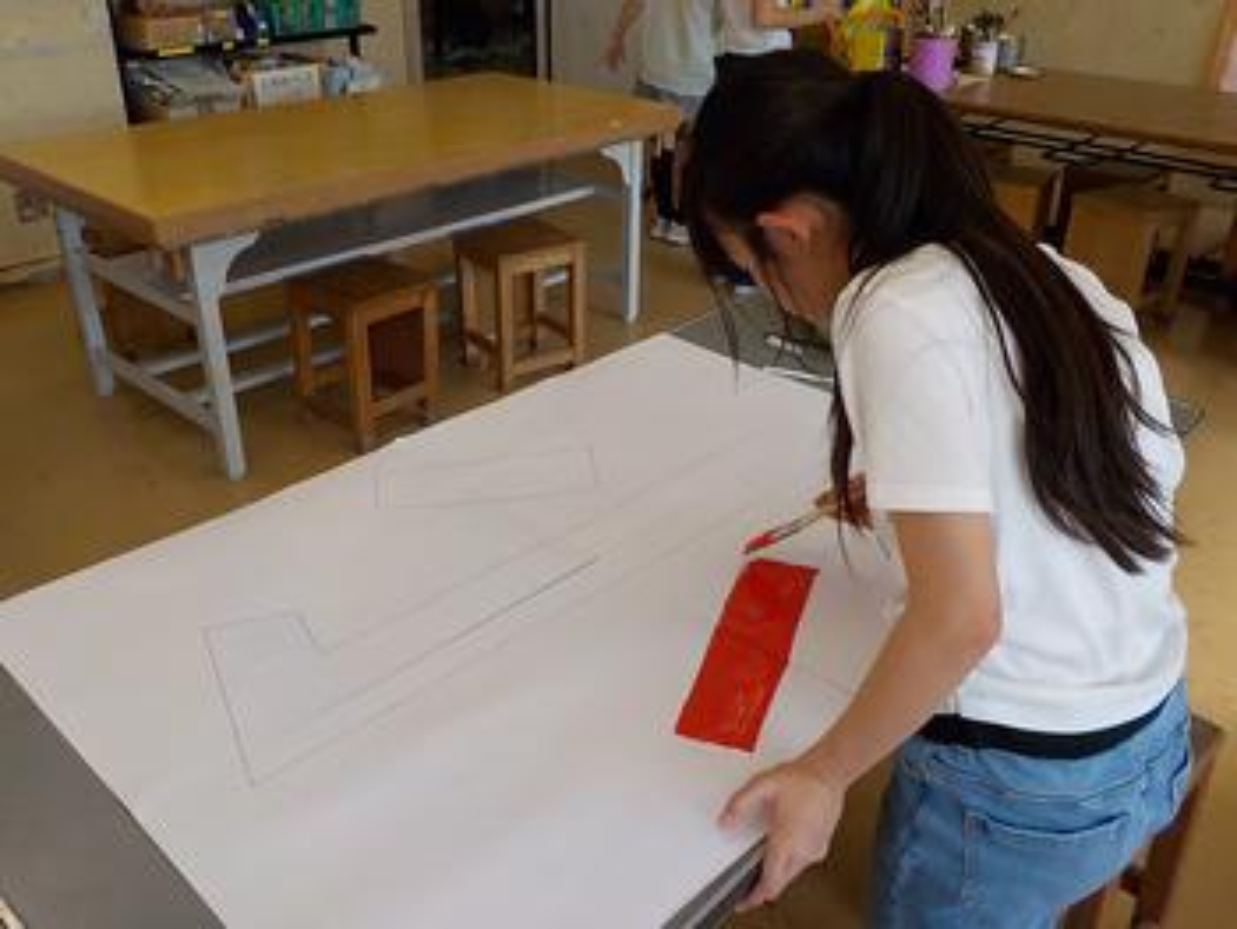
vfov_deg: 46.8
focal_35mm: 30
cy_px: 464
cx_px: 618
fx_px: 1073
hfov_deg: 59.9
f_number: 3.3
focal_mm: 4.1
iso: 220
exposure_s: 1/250
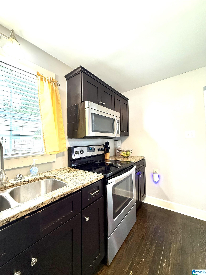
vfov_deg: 102.1
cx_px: 103
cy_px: 138
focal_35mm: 14
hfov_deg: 85.7
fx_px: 111
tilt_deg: +1.5
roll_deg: +1.5
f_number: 2.2
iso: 320
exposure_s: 1/60
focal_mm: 2.22
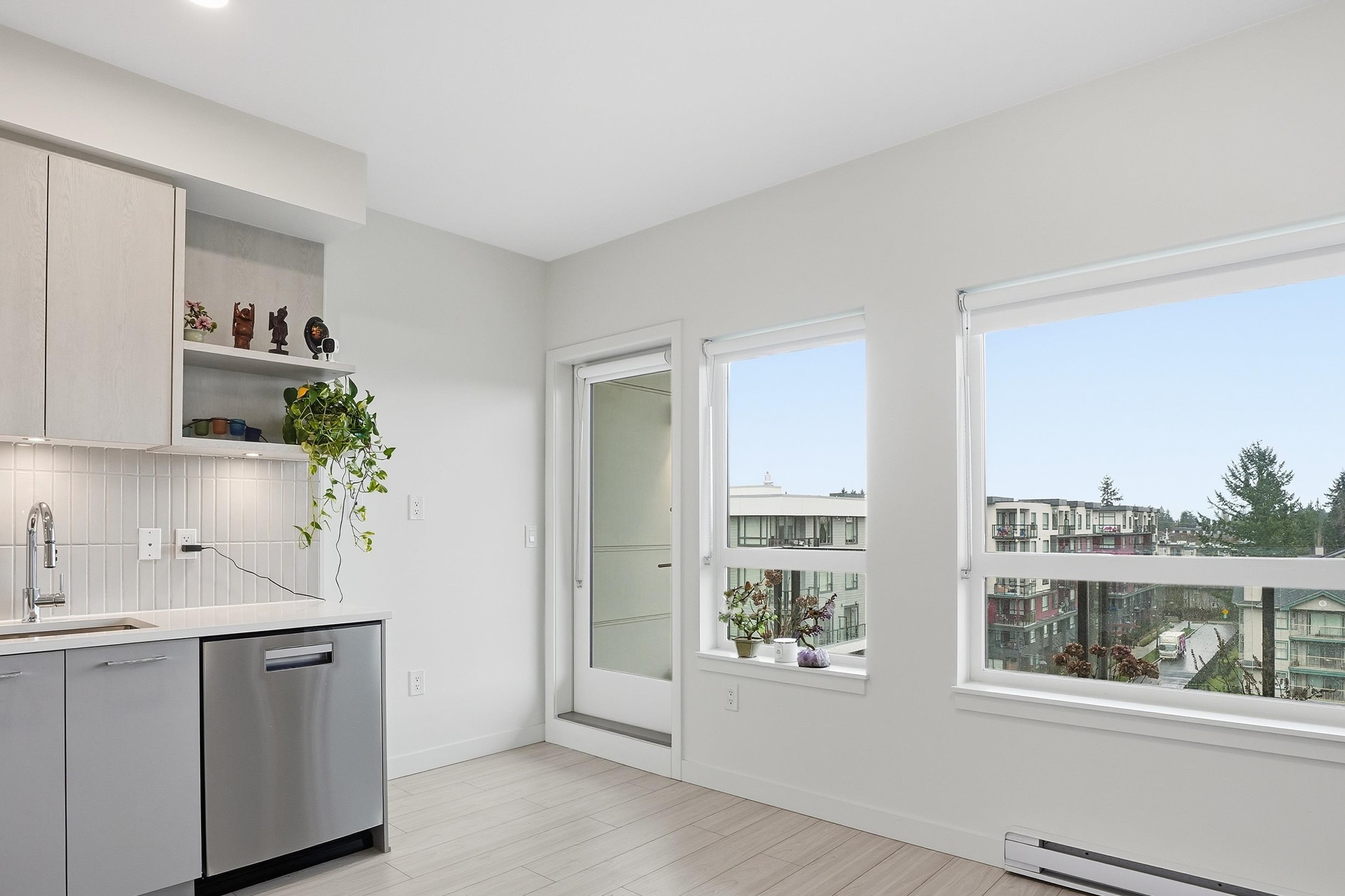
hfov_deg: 83.9
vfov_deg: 61.4
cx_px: 701
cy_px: 539
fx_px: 747
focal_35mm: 20
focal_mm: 16
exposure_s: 1/80
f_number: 8
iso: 400
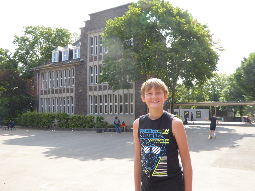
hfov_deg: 61.7
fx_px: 214
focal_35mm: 29
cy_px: 96
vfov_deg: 48.2
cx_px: 128
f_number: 3.5
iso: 80
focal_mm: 5
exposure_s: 1/200
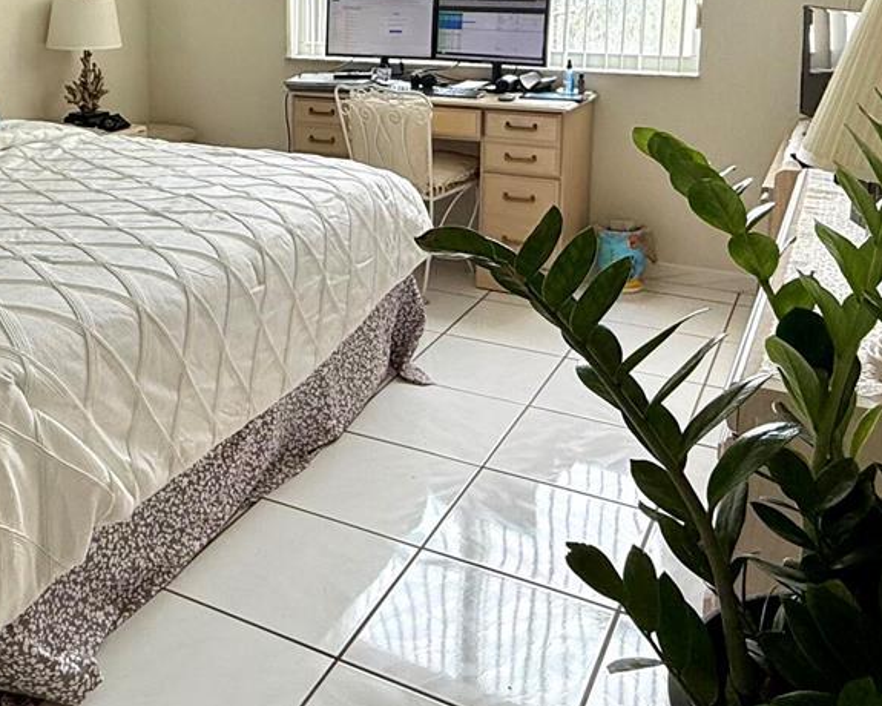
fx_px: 992
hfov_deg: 46.4
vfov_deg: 37.4
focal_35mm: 38
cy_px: 115
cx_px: 230
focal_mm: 2.22
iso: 64
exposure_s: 1/176
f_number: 2.2
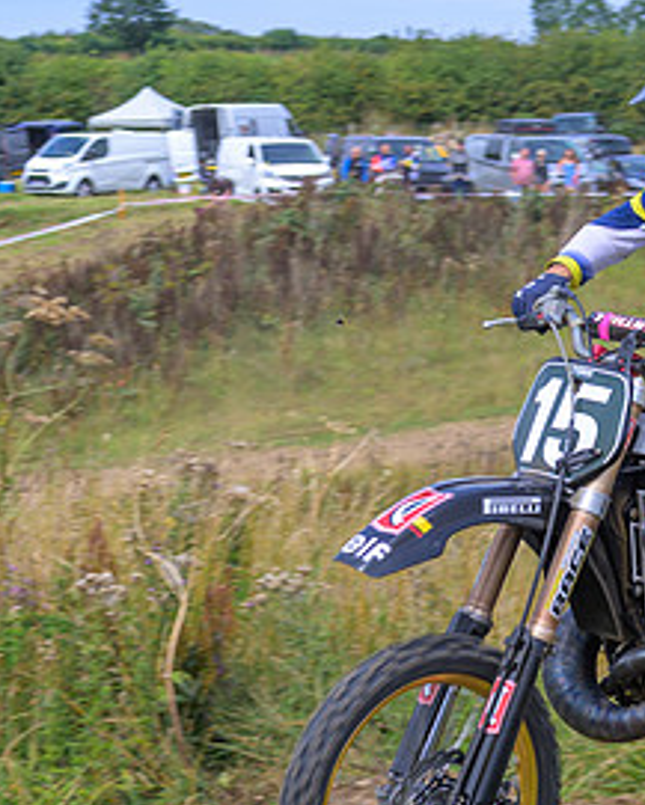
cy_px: 596
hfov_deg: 12.1
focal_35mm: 128
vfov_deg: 15.0
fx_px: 3053
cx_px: 332
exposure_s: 1/320
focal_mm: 32
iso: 50
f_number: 4
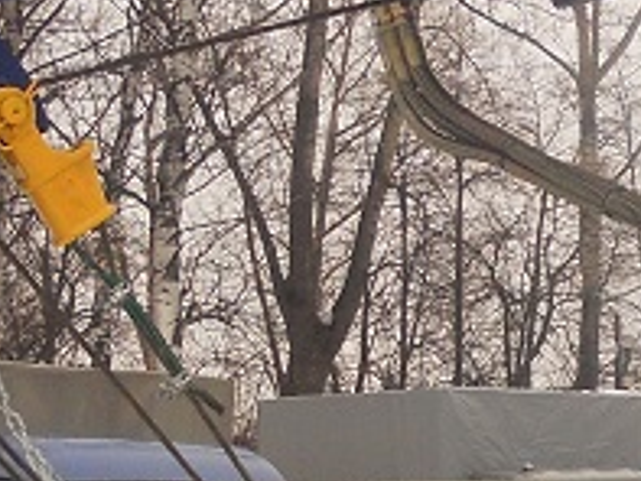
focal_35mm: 137
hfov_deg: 13.7
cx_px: 898
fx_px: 2538
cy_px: 517
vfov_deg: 10.7
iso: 100
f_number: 3.2
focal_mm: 4.9
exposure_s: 1/400
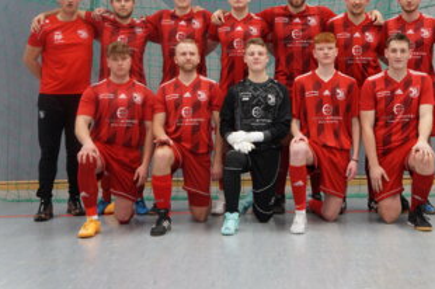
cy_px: 108
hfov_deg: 32.2
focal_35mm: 62
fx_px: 748
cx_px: 275
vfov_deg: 21.8
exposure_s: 1/60
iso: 1000
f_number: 4
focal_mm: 32
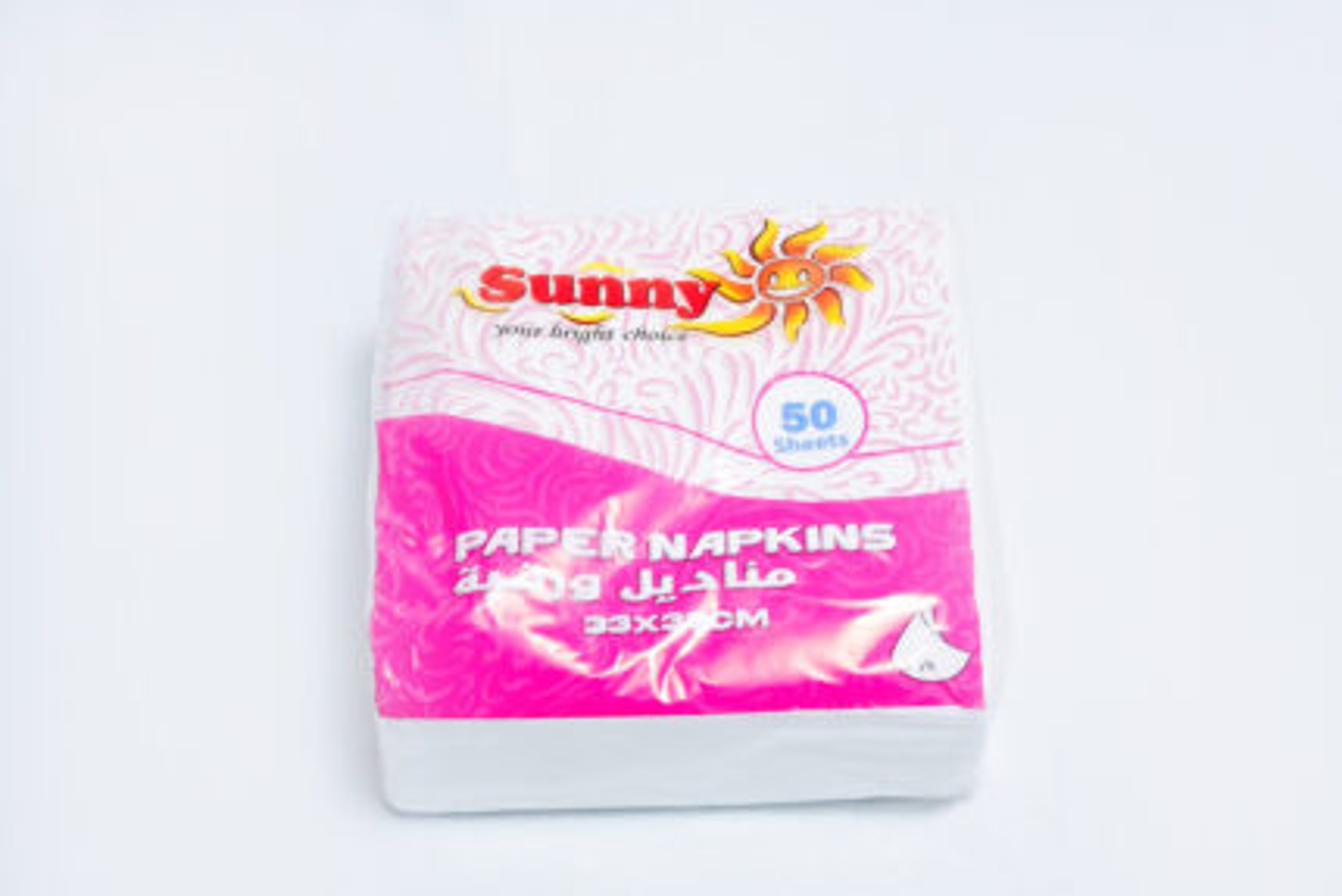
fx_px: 2610
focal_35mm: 70
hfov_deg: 28.8
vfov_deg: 19.5
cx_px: 671
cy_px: 448
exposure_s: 1/200
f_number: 11
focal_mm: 70
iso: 3200
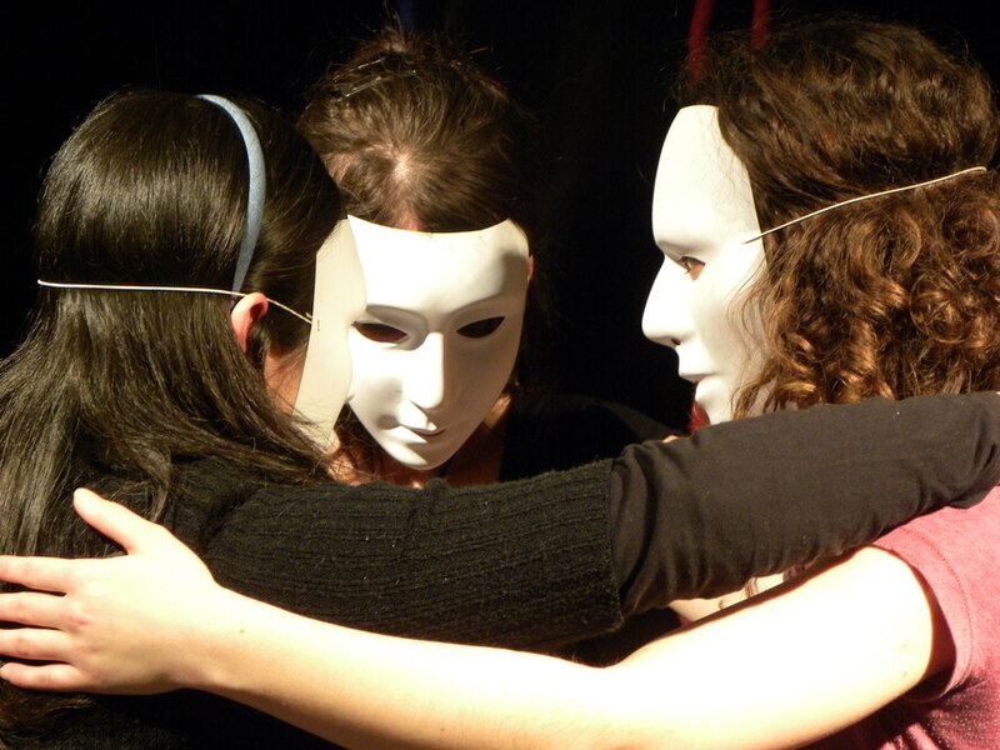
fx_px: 4680
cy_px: 375
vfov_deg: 9.2
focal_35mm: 162
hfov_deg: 12.2
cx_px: 500
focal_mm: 28.8
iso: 343
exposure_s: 1/60
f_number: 4.5
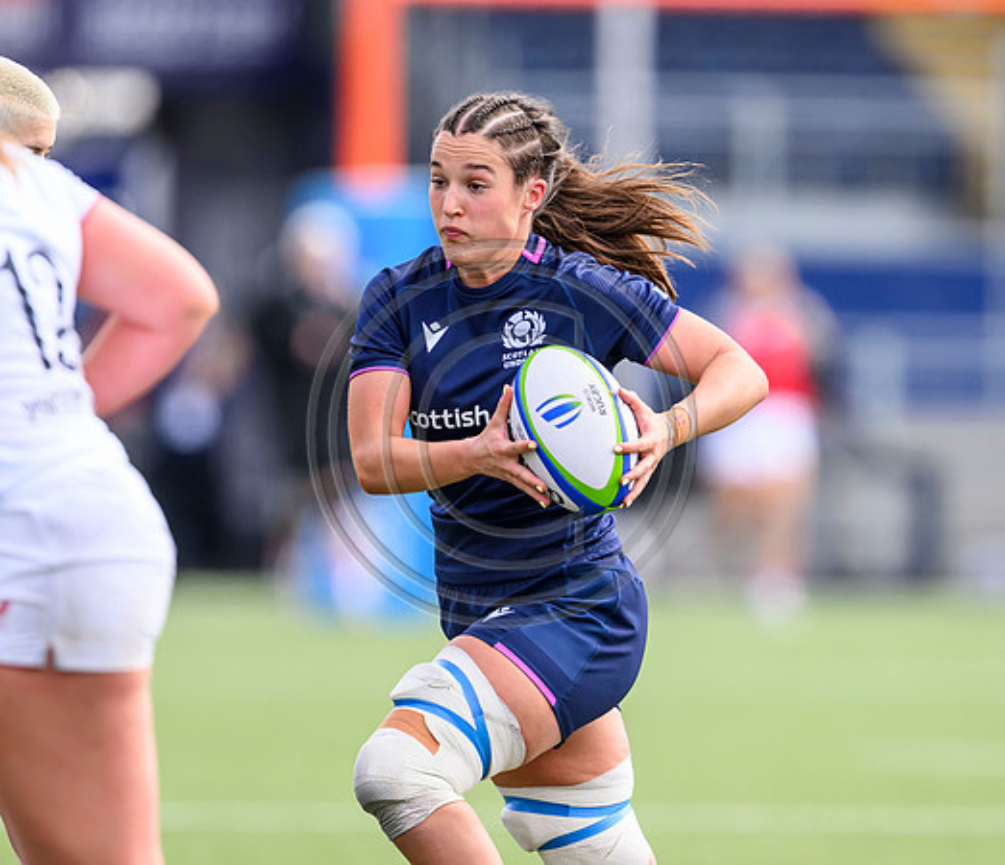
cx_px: 697
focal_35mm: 815
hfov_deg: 2.3
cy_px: 437
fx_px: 24960
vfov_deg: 2.0
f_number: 3.2
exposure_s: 1/2500
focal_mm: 400
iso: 500
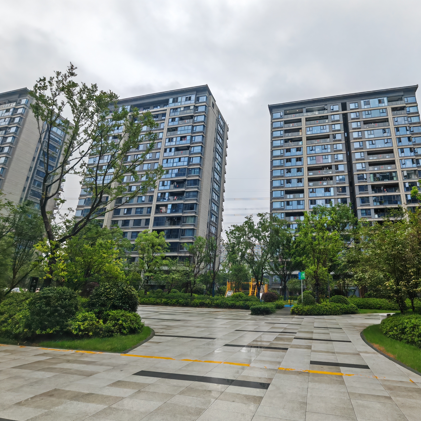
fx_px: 261
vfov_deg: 77.7
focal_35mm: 19
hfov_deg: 76.7
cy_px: 212
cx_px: 256
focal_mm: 1.96
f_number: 2.2
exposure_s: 1/1200
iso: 50
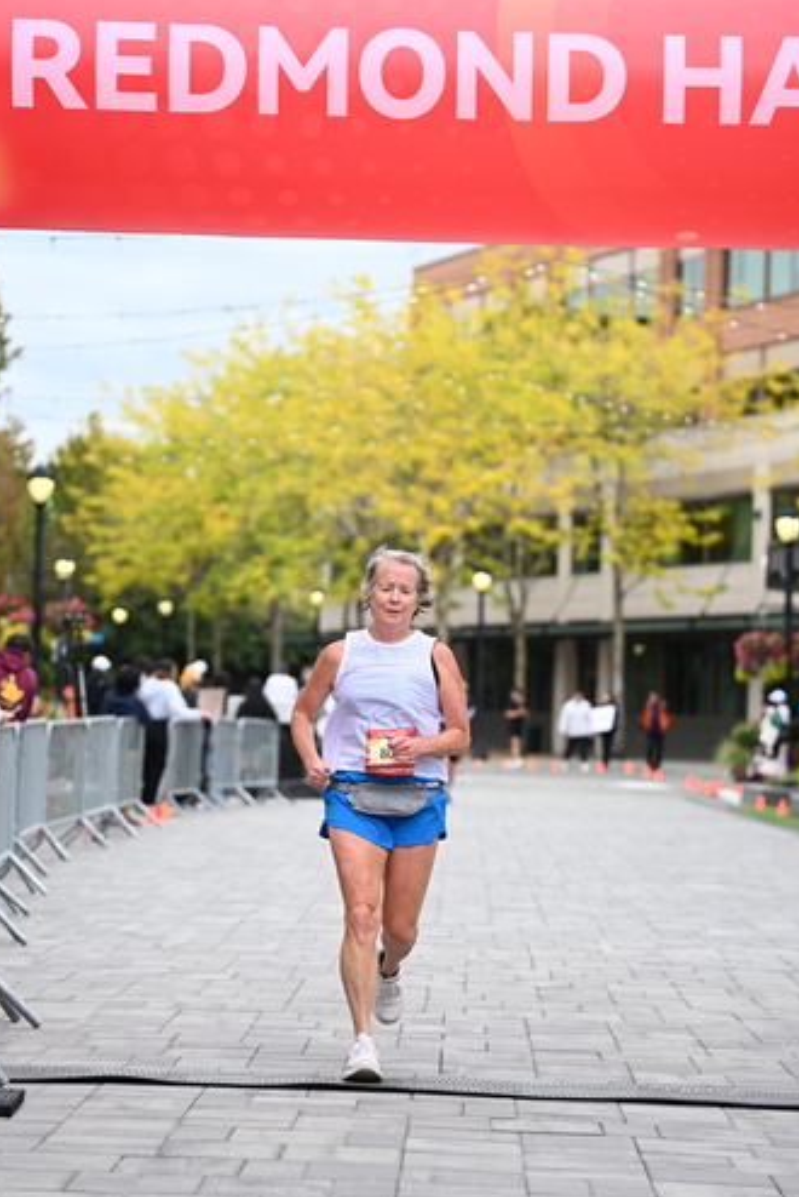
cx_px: 374
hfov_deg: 14.0
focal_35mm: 98
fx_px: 3258
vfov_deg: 20.8
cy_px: 640
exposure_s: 1/2500
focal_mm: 88
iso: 640
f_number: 2.8
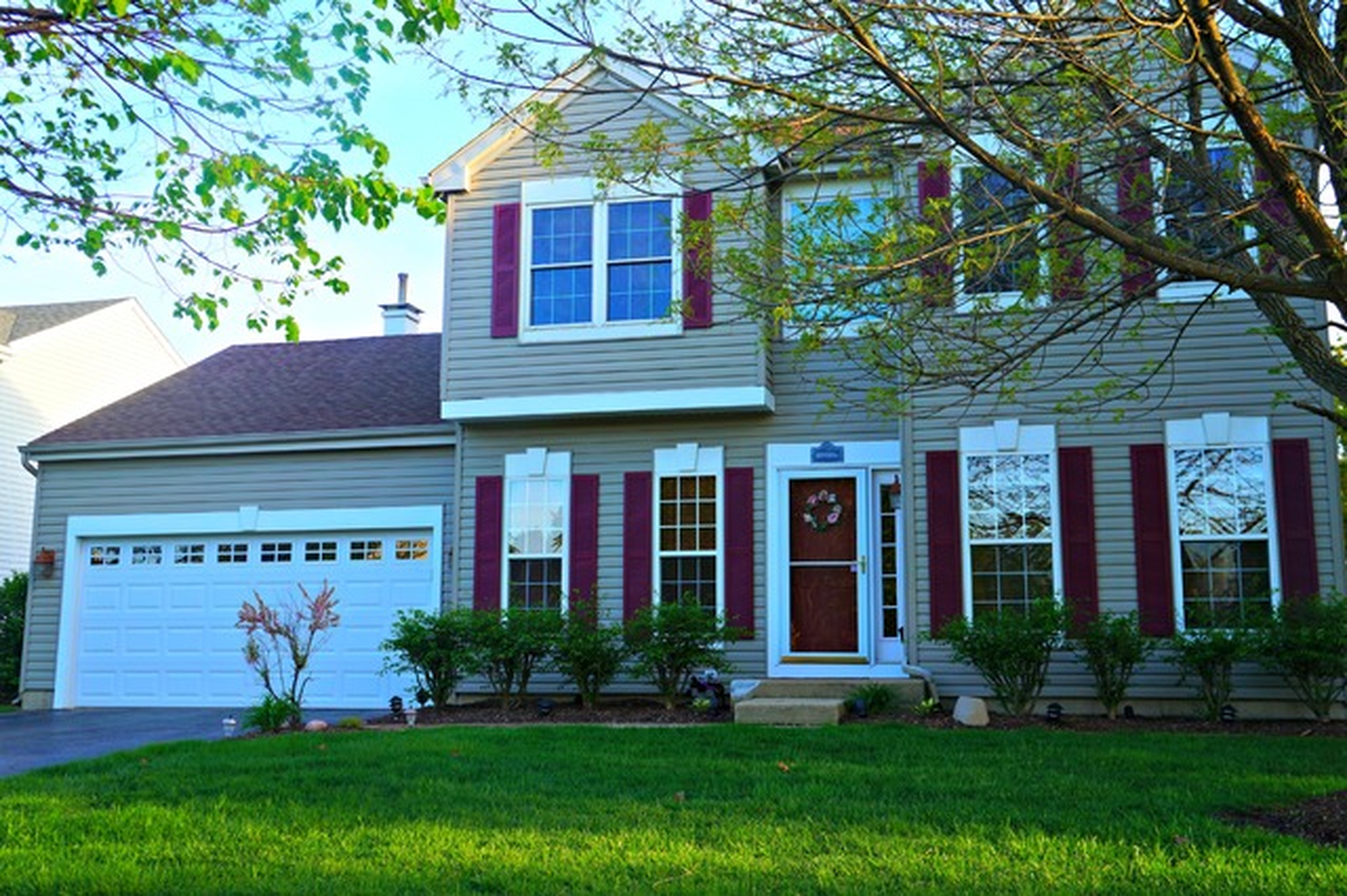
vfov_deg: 36.8
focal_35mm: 36
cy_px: 448
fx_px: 1346
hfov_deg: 53.2
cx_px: 674
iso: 100
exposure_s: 1/80
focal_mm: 24
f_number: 6.3
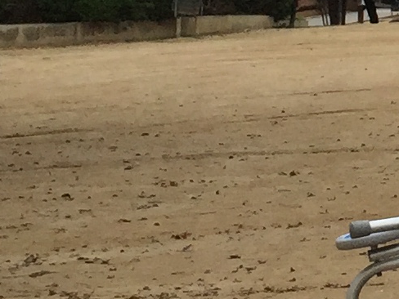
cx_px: 1084
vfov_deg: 7.5
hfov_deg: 8.8
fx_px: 2236
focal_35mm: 194
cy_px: -164
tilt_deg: +2.7
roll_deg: -1.1
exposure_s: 1/964
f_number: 2.2
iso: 32
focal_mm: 4.15
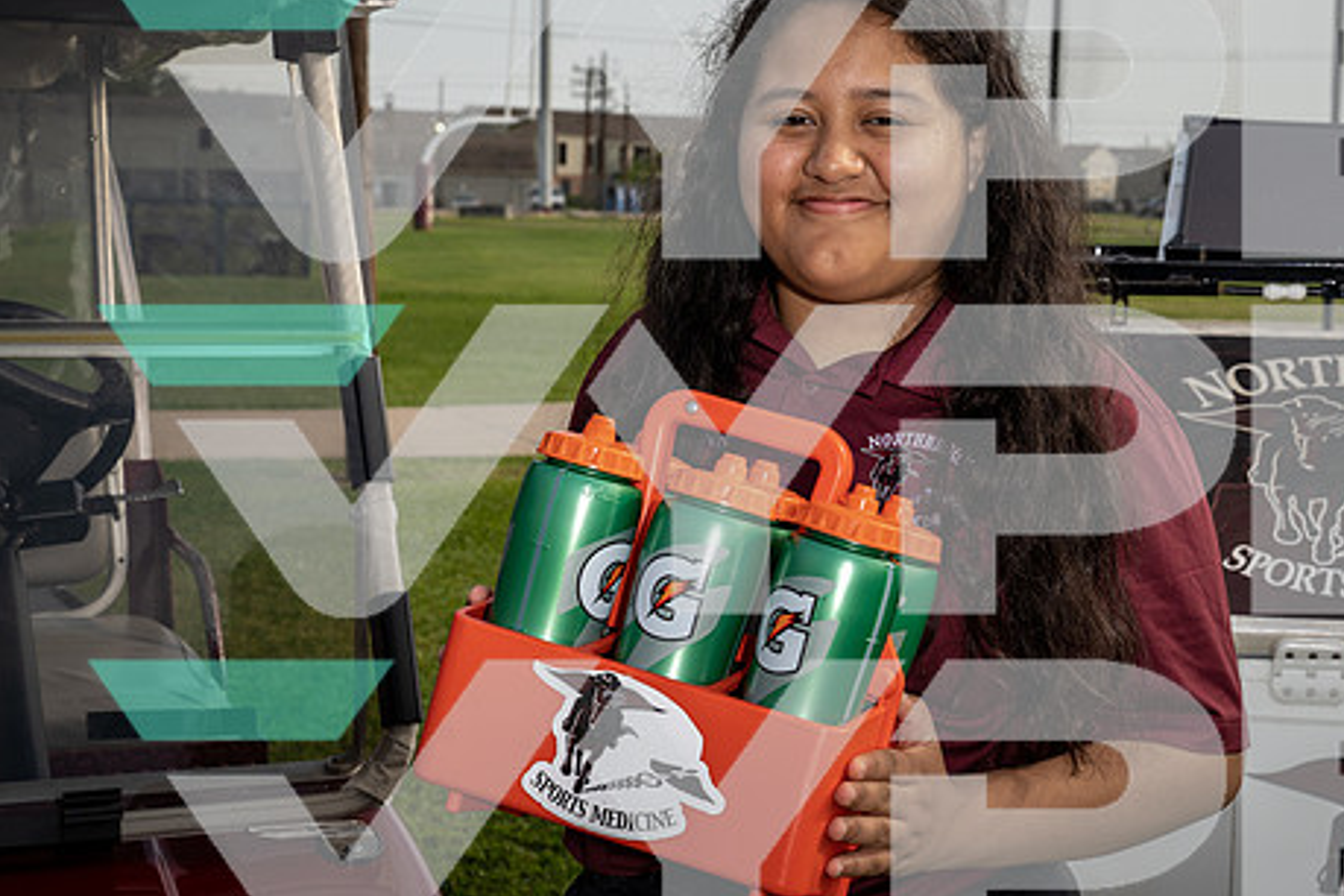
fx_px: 2501
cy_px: 461
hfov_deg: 30.0
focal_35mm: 67
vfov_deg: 20.3
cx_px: 843
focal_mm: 53
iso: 160
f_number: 9
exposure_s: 1/250
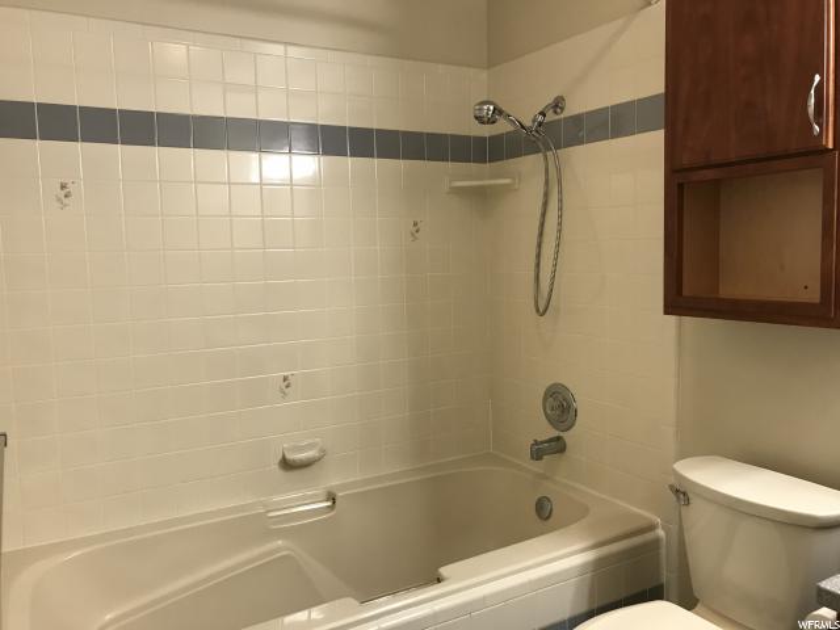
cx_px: 420
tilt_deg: -5.1
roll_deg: +1.0
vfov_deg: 49.7
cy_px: 315
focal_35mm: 28
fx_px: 679
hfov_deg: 63.4
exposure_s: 1/24
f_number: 1.8
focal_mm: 3.99
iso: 40
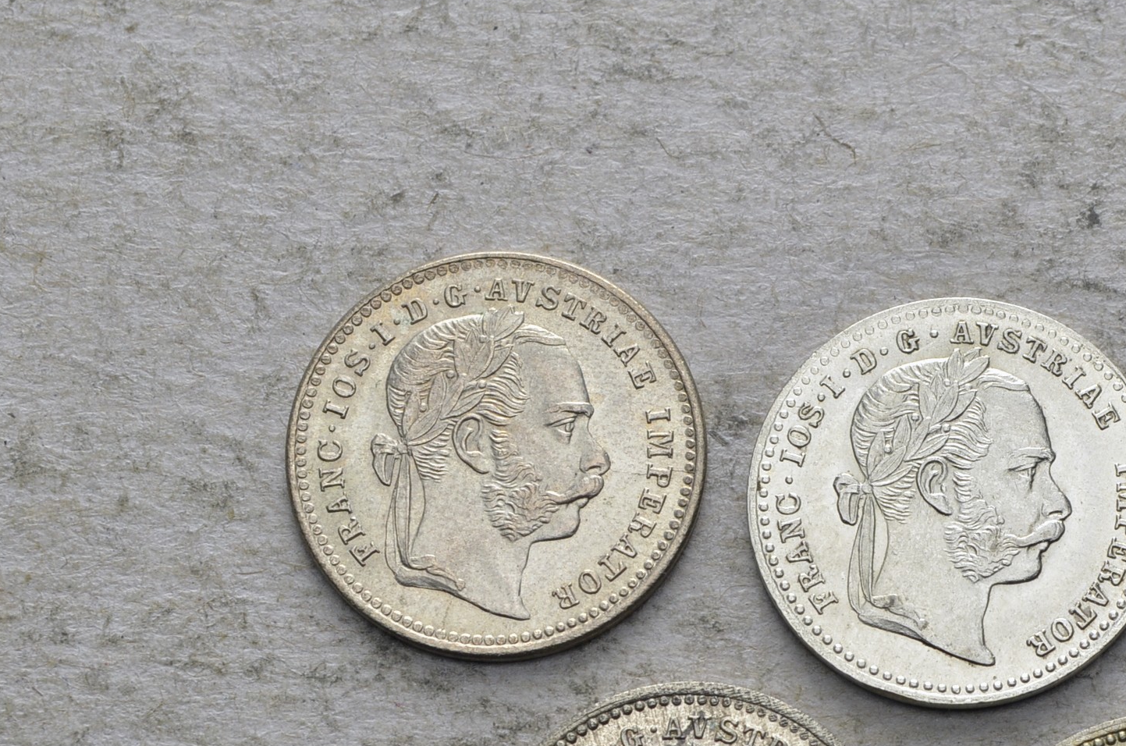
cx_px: 883
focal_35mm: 141
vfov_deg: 9.7
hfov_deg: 14.5
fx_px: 4397
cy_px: 625
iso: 400
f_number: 14
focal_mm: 55
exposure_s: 1/250
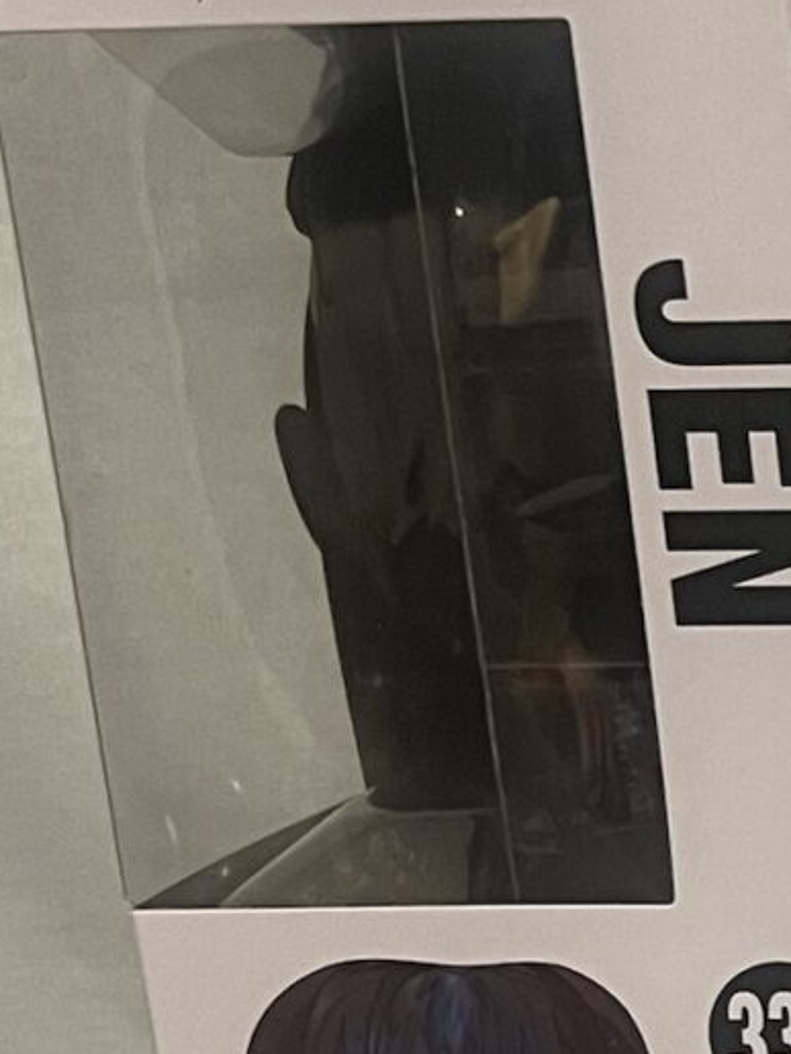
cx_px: 1784
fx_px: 3930
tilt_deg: -18.8
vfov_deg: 14.8
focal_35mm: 129
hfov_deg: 10.2
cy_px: 1268
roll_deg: +0.5
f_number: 1.5
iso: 160
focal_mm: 5.7
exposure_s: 1/60
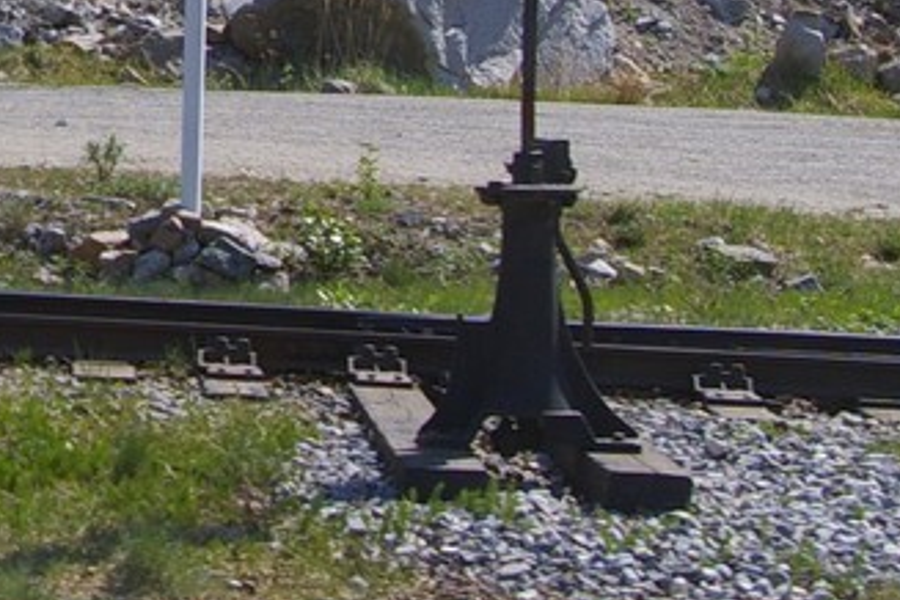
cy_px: -421
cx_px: -395
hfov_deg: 11.9
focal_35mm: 166
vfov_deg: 8.0
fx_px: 4150
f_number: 6.7
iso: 200
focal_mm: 28
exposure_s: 1/180
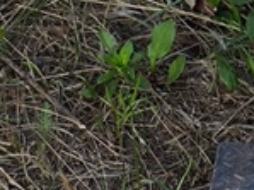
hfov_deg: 7.1
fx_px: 1969
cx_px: 538
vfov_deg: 5.5
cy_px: -15
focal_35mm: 269
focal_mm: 4.71
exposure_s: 1/216
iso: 50
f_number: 1.7
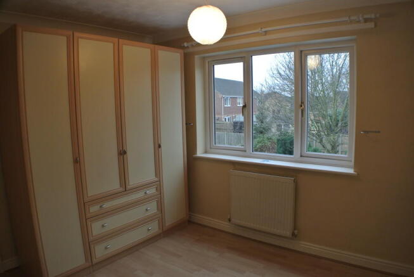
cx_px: 207
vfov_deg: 41.2
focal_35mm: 32
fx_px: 368
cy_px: 138
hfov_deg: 58.7
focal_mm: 12.2
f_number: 3.8
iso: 400
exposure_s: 1/80
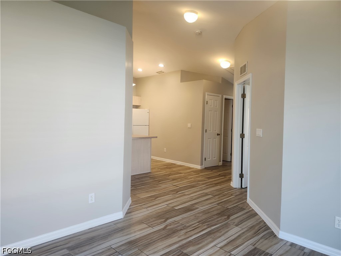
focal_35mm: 23
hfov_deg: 73.9
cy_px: 128
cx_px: 170
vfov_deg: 58.9
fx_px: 227
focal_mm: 5.54
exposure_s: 1/120
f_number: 1.8
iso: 125
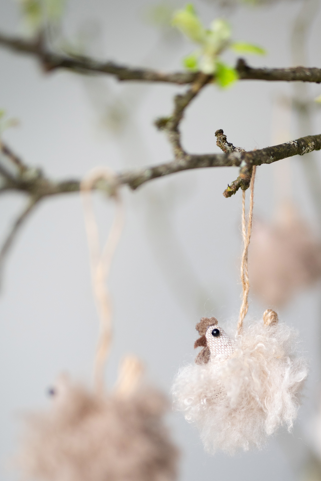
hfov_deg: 17.9
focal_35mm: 76
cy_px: 345
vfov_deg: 26.4
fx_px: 1017
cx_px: 225
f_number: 1.4
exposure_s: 1/1000
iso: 1000
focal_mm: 50
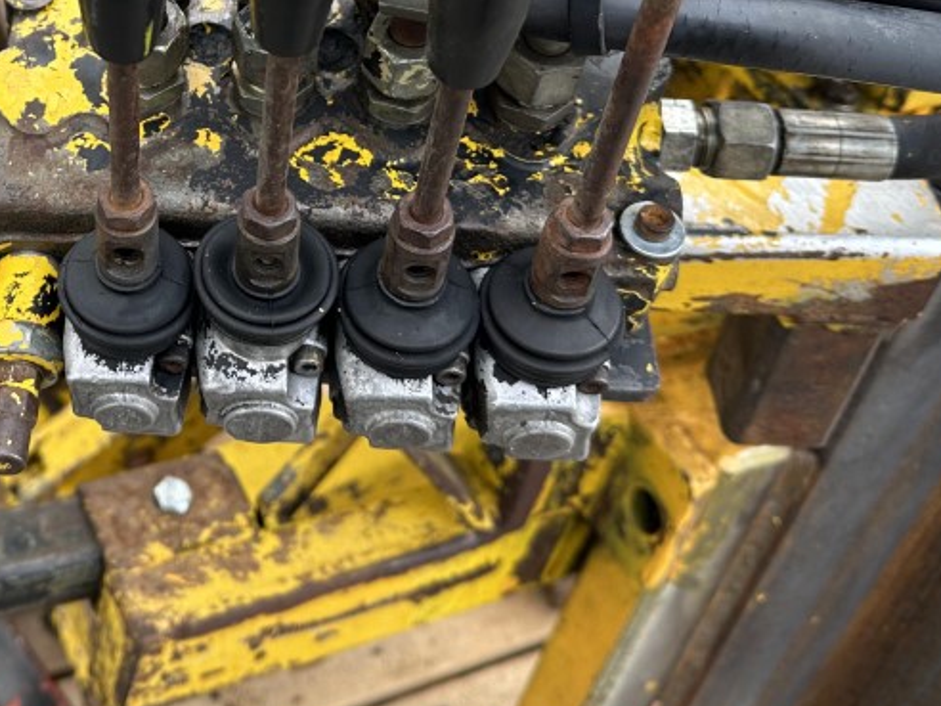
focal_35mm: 50
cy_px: 57
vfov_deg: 27.9
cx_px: 174
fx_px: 1359
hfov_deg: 36.7
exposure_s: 1/139
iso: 64
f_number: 1.78
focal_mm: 6.86
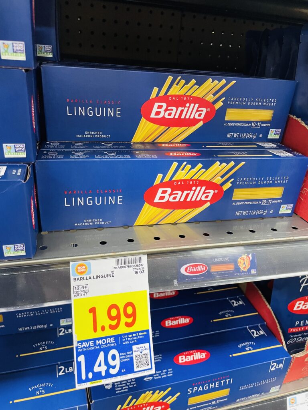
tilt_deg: -26.6
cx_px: 154
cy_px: 205
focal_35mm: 26
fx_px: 308
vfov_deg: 67.3
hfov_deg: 53.1
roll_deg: -4.6
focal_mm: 4.2
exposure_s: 1/60
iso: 400
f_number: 1.6
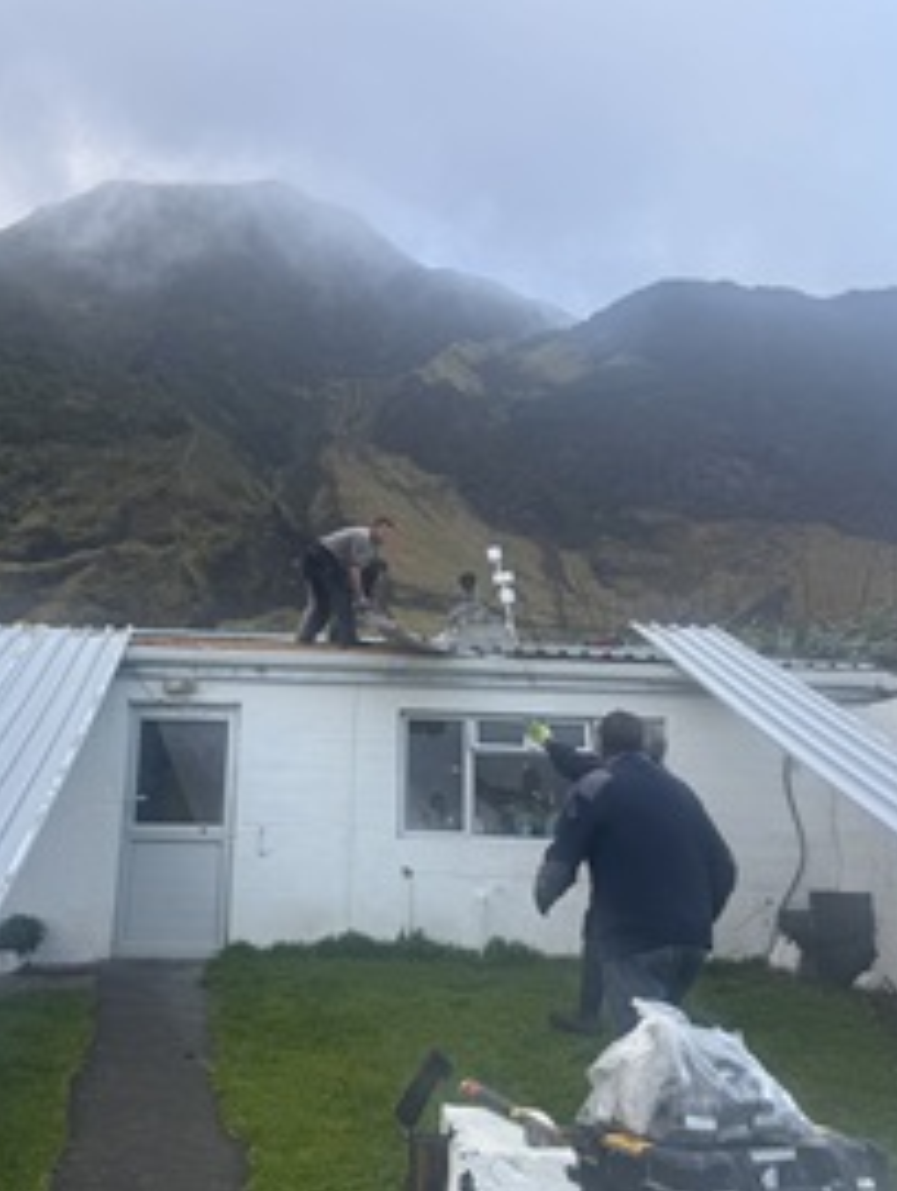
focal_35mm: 33
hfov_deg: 42.6
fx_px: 1137
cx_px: 323
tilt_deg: +15.4
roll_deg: -1.4
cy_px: 593
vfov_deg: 55.3
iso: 64
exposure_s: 1/277
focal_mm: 6.76
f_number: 1.78
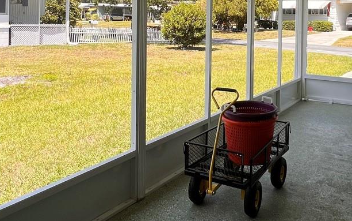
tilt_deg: -0.1
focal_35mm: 36
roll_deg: -1.3
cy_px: 20
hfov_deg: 53.3
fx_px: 345
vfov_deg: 33.4
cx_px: 223
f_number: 1.8
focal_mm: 1.57
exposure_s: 1/774
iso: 32
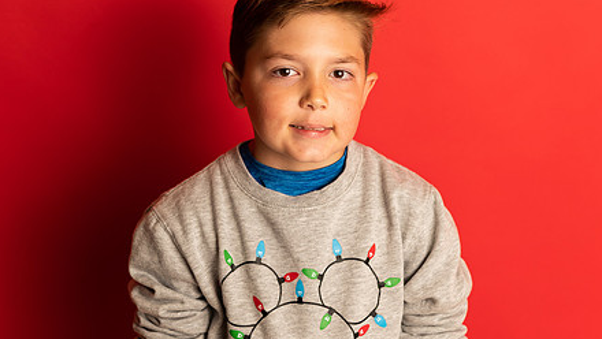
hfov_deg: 30.6
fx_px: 1102
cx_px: 302
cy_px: 132
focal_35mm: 69
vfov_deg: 17.5
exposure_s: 1/160
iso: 100
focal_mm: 50
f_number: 4
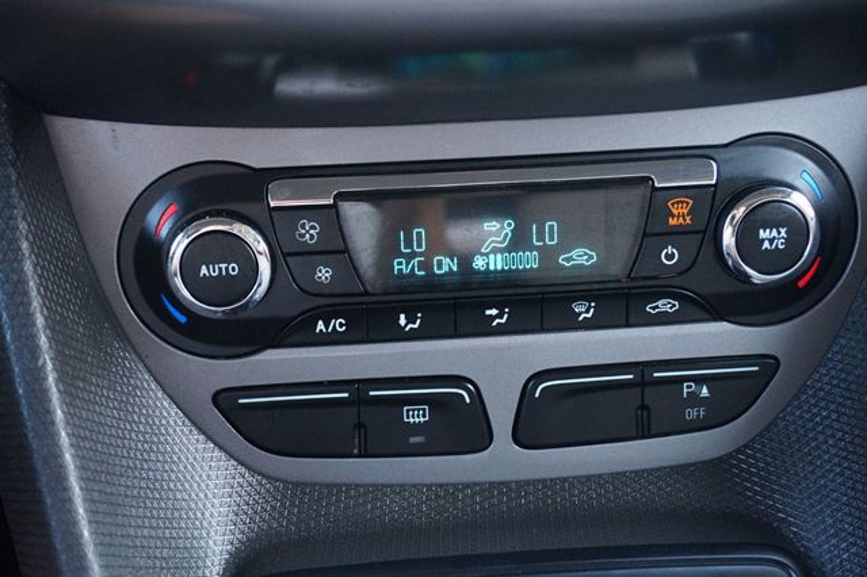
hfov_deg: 41.1
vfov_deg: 28.0
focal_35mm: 48
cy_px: 288
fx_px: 1155
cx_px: 434
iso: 2000
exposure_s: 1/60
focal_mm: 32
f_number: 5
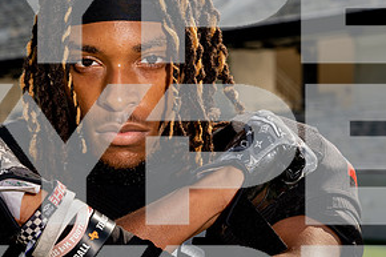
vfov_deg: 11.8
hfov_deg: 17.6
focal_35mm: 116
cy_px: 155
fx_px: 1243
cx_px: 120
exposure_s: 1/250
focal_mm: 58
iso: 100
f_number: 7.1
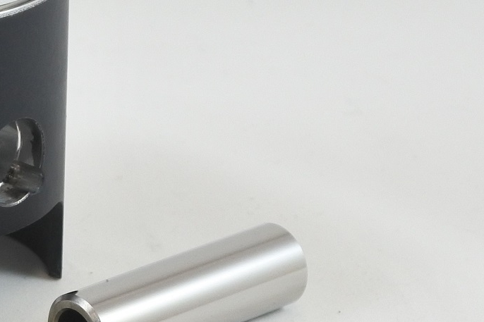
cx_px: -154
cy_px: 211
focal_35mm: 125
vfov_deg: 11.0
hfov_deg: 15.6
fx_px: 1680
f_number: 4.5
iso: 400
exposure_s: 1/125
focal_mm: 16.8
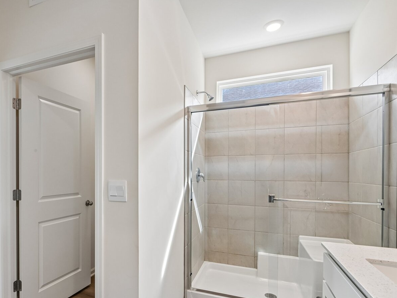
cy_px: 180
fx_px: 241
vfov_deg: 62.8
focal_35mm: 21
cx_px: 146
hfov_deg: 77.4
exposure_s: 1/25
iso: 400
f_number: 13
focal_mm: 16
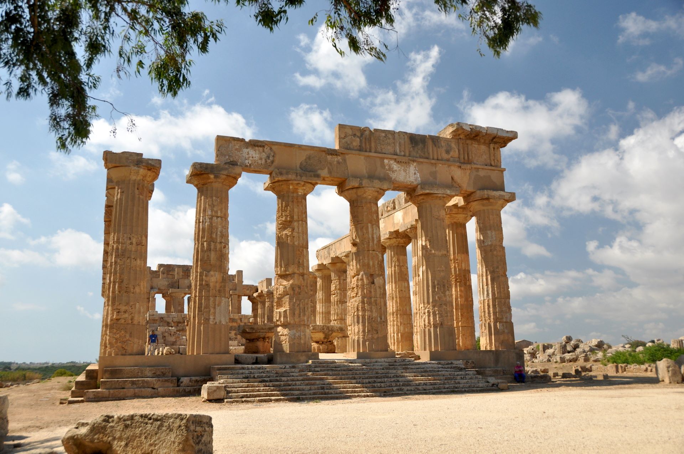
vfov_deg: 39.9
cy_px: 227
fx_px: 626
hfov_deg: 57.3
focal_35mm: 33
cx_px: 342
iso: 400
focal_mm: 22
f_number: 5
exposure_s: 1/1250
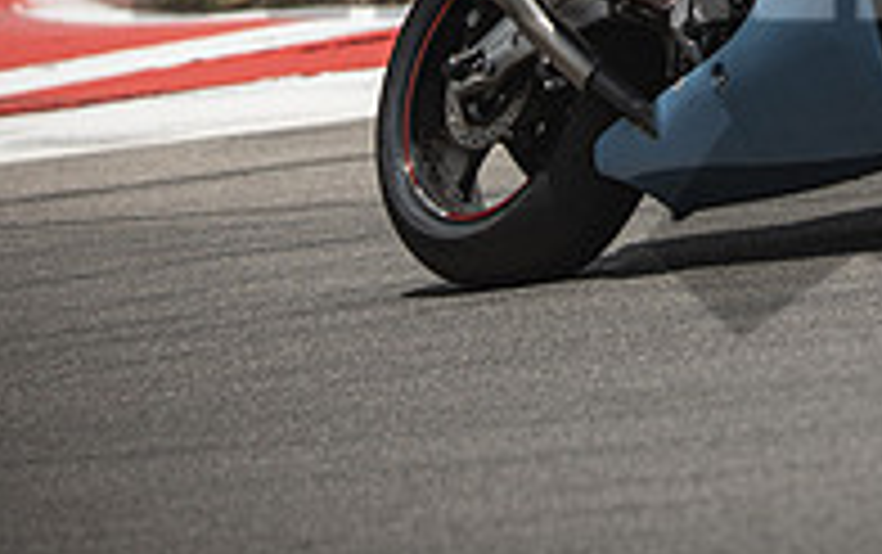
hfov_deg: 2.3
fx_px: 21779
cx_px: 1080
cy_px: -97
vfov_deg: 1.5
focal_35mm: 905
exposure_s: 1/2000
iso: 125
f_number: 2.8
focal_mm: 200
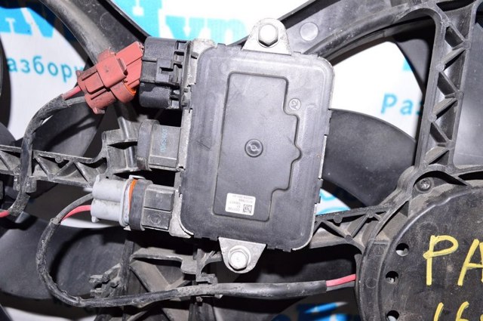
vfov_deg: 41.6
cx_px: 242
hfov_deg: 59.6
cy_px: 160
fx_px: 422
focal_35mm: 32
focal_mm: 21
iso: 1600
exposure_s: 1/160
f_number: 8
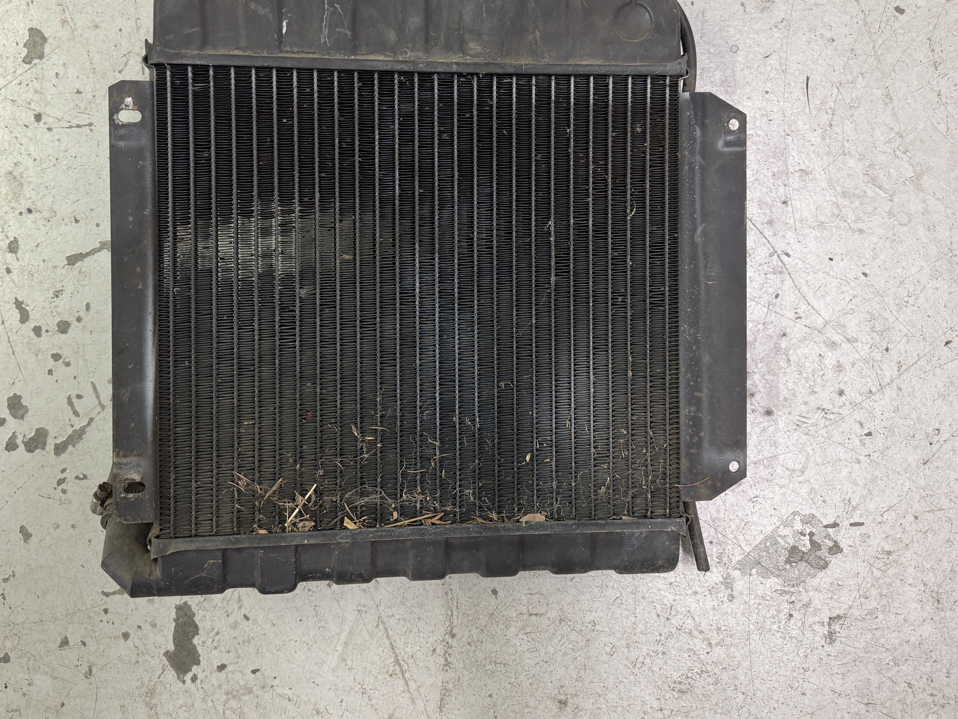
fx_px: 886
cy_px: 260
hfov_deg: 56.5
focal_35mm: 32
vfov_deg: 43.7
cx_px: 402
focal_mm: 6.86
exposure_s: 1/60
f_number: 1.78
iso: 250
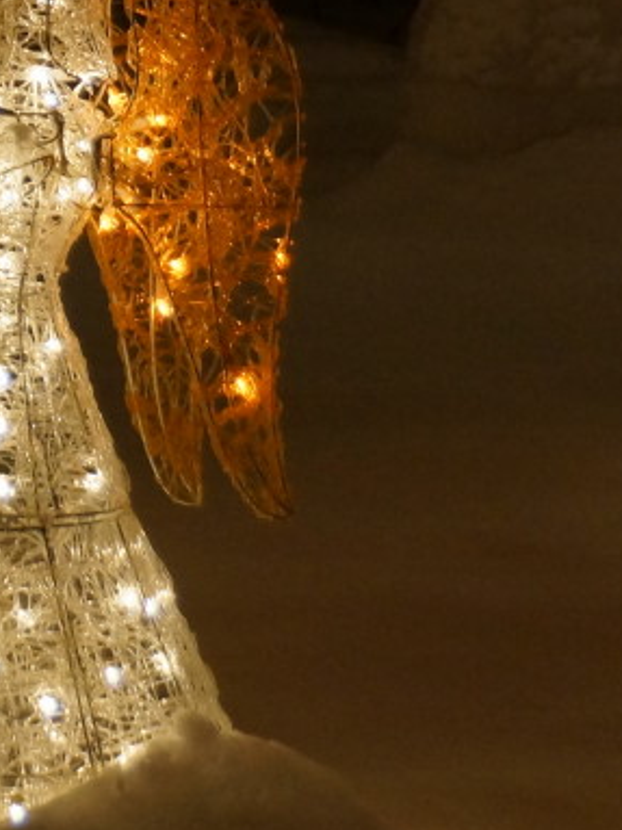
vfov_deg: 9.1
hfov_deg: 6.7
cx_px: -455
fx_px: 5202
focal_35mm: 217
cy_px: 9
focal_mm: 40
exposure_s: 1/80
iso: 1250
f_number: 4.5
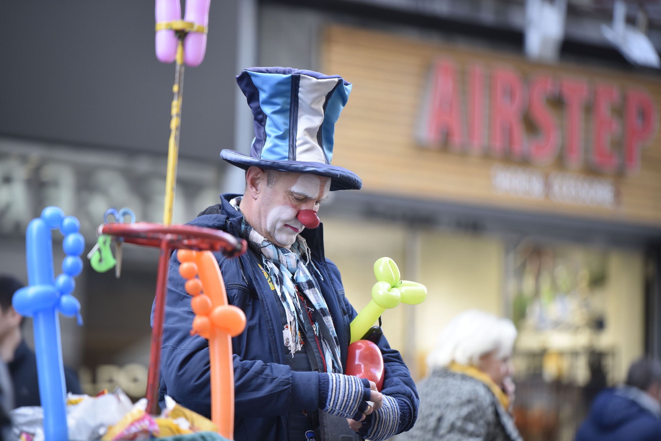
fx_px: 3673
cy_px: 220
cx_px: 330
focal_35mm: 200
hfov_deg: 10.3
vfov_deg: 6.9
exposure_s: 1/250
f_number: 2.8
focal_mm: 200
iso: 800
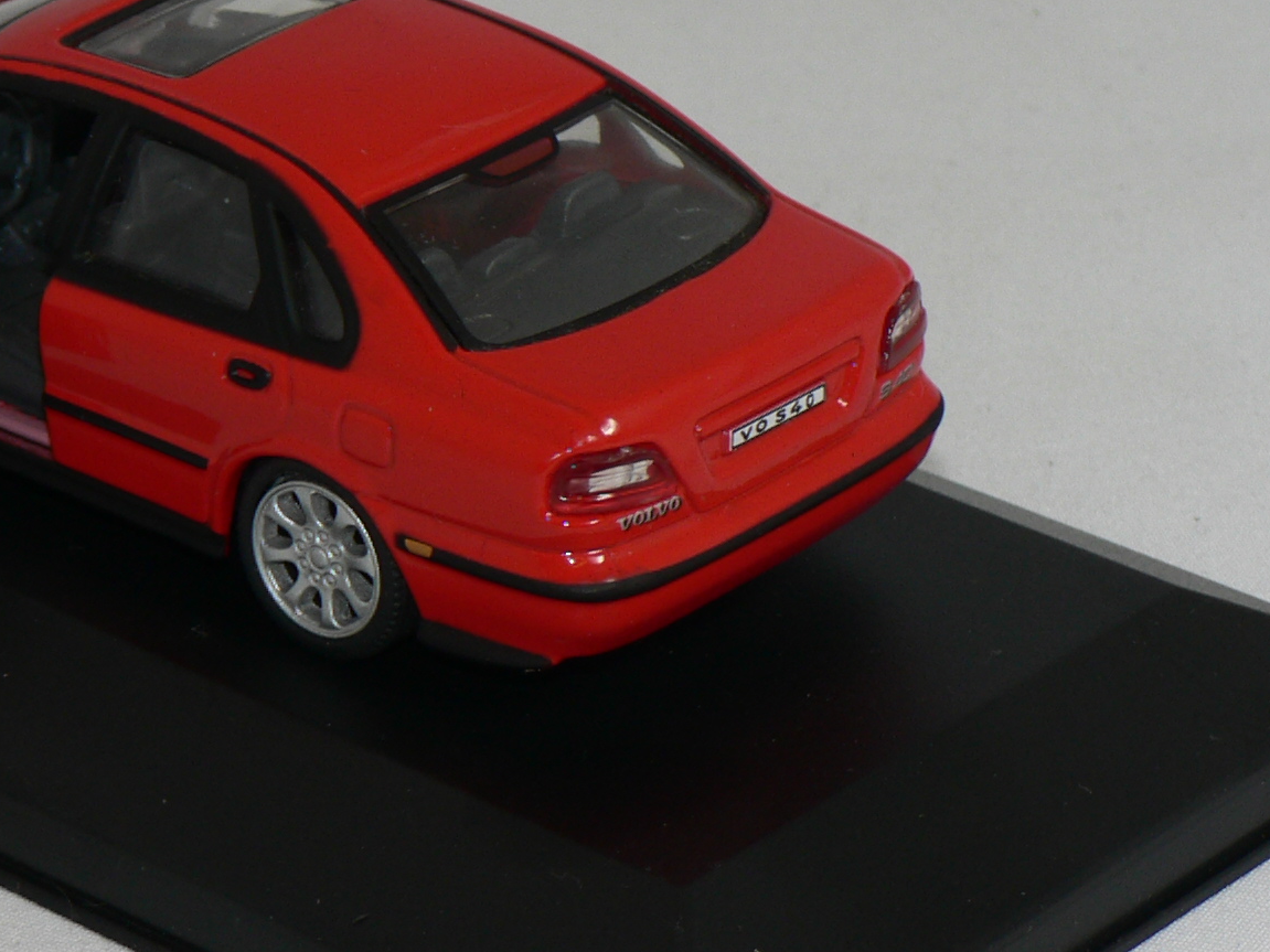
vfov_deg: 8.3
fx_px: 6530
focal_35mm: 178
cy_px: 237
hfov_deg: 11.1
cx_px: 191
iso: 80
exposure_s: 1/60
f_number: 4
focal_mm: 13.4
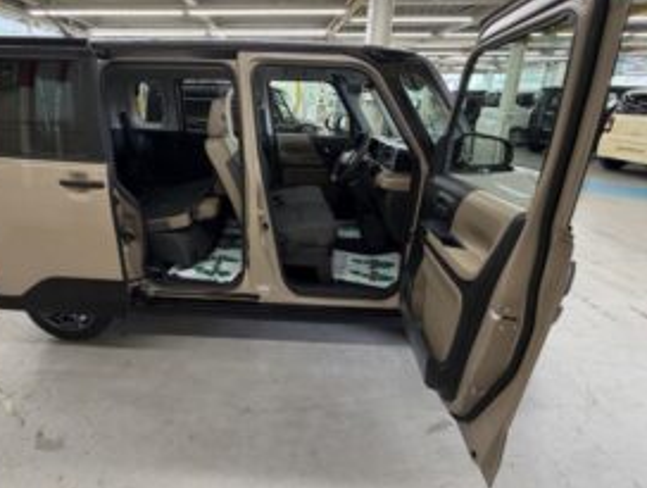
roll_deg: +0.1
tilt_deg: -16.2
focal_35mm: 18
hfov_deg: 86.8
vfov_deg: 71.1
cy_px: 196
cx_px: 266
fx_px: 337
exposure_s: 1/50
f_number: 2.2
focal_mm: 2.22
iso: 200
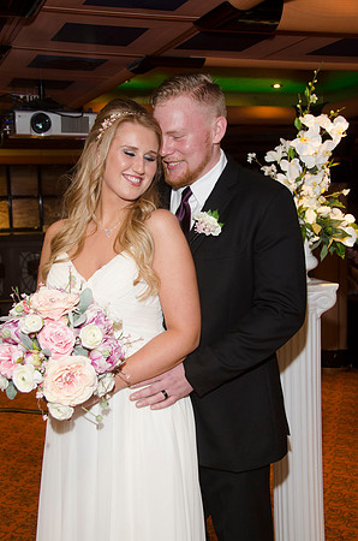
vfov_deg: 41.2
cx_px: 179
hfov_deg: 27.9
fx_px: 719
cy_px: 270
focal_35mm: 48
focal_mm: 32
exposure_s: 1/60
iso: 400
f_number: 5.6
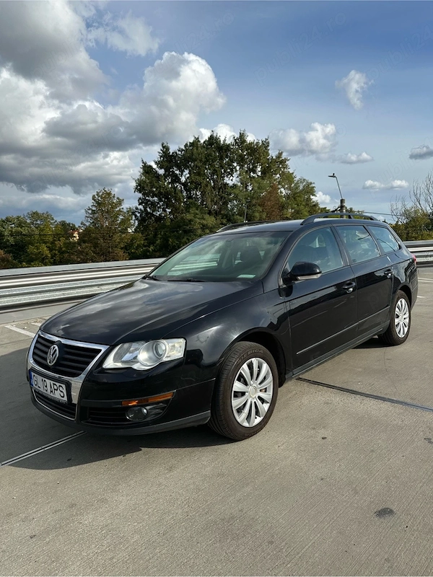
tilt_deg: -3.6
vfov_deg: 71.6
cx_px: 216
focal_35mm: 24
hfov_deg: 56.8
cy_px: 288
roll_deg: +2.9
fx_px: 400
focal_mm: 6.86
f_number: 1.78
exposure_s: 1/4762
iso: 80
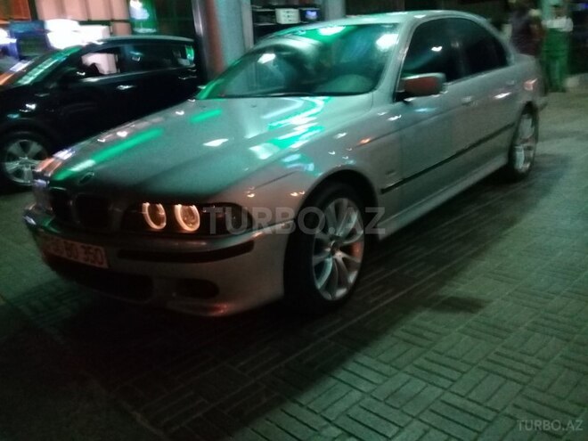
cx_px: 294
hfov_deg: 58.4
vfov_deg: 45.4
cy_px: 220
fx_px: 527
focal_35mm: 31
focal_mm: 3.3
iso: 500
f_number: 2.2
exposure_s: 1/17
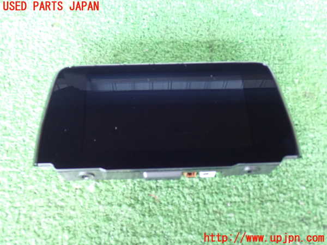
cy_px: 122
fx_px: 359
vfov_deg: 37.7
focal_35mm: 38
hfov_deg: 49.0
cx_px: 164
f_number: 2.7
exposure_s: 1/15
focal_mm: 6.83
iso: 800
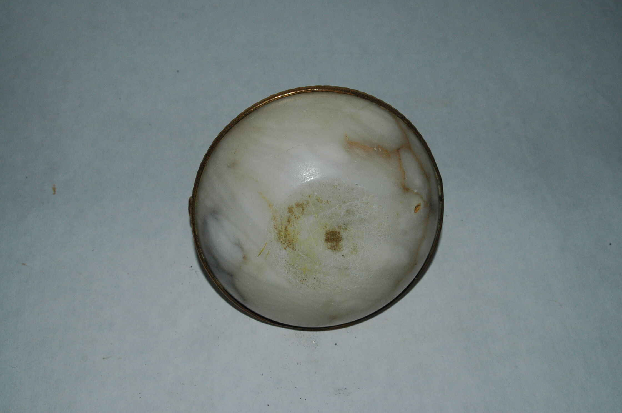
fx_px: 802
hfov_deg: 42.4
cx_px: 311
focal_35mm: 46
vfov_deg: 28.9
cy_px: 206
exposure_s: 1/125
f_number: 7.1
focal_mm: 31
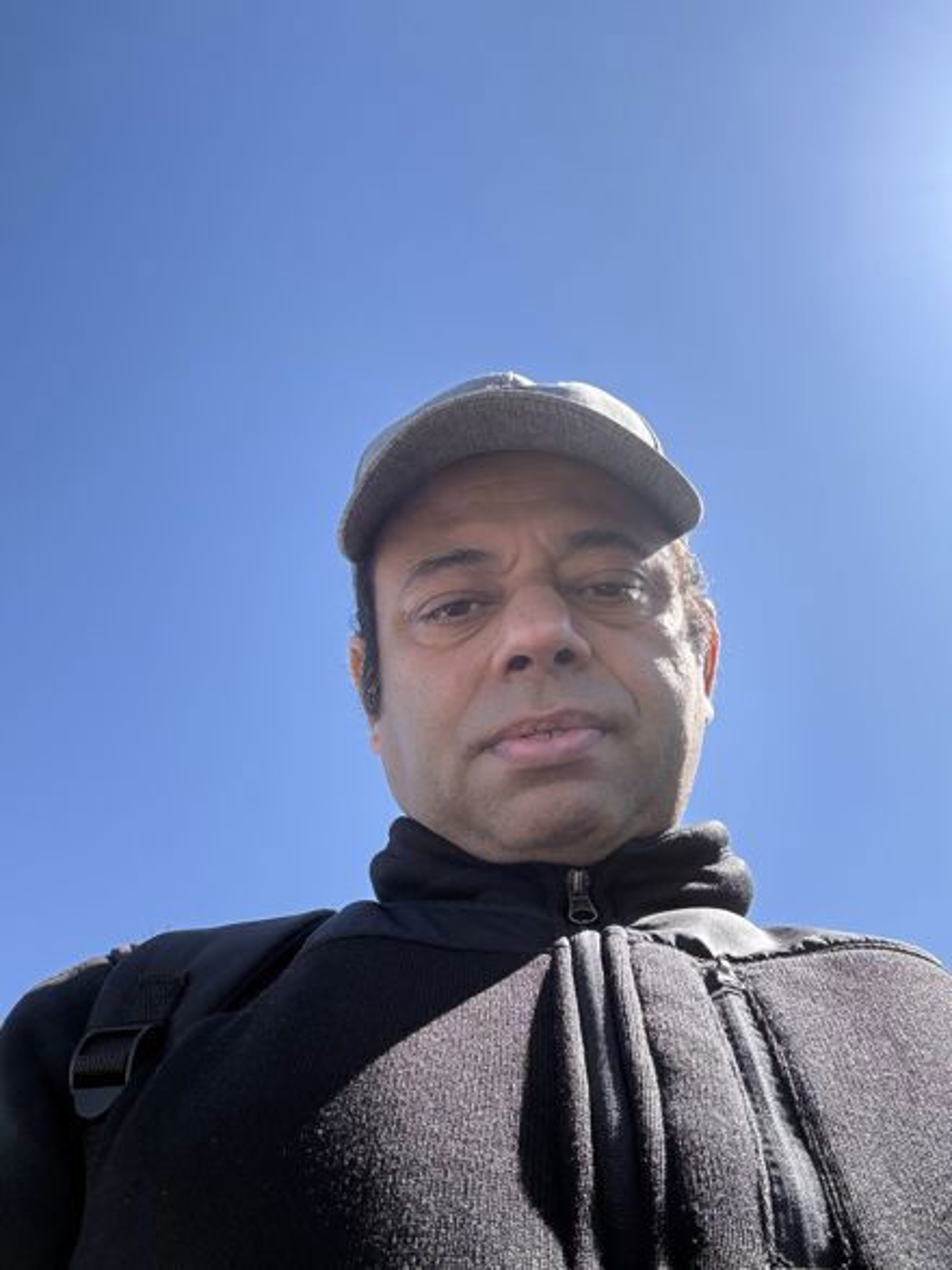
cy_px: 635
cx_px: 476
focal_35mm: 30
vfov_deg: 60.0
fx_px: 1100
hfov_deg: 46.8
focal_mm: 2.69
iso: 40
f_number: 1.9
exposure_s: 1/761
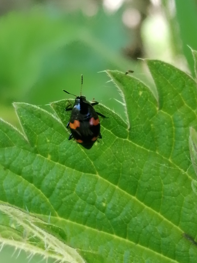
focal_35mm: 104
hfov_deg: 14.2
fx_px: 789
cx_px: 98
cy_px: 132
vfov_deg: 18.9
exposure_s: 1/100
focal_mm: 3.46
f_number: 1.8
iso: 50
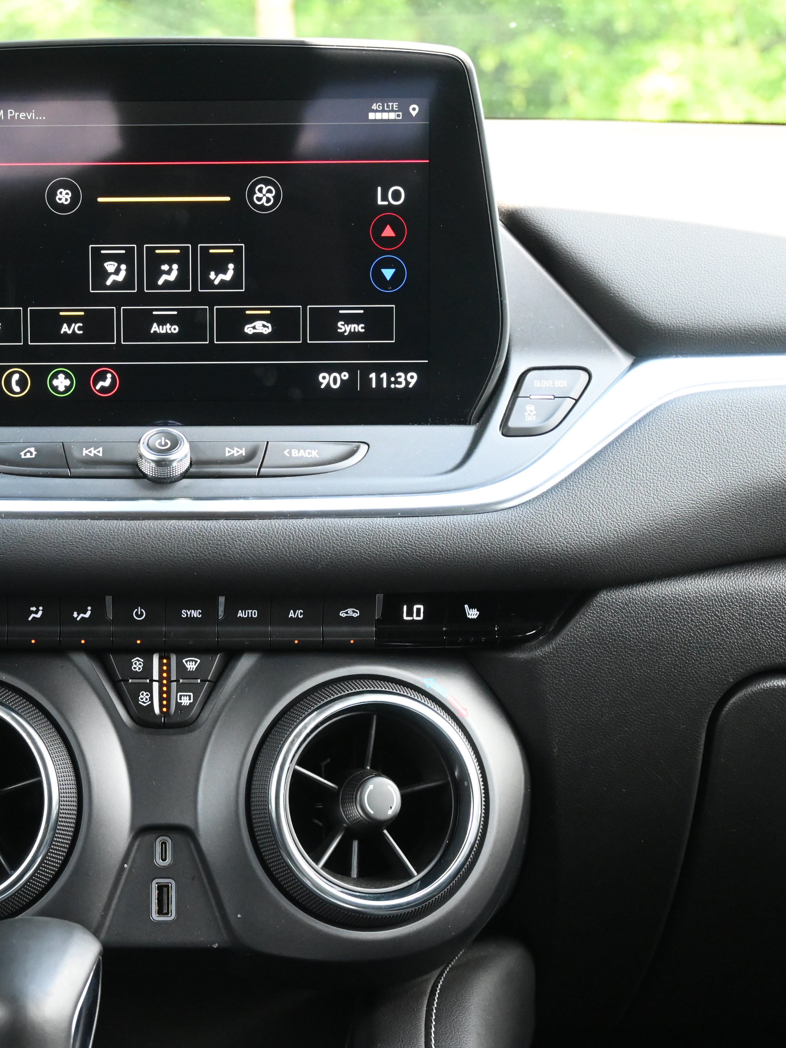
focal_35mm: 72
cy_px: 523
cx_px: 190
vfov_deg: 27.1
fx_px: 2172
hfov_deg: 20.3
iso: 2500
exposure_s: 1/125
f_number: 5
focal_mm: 33
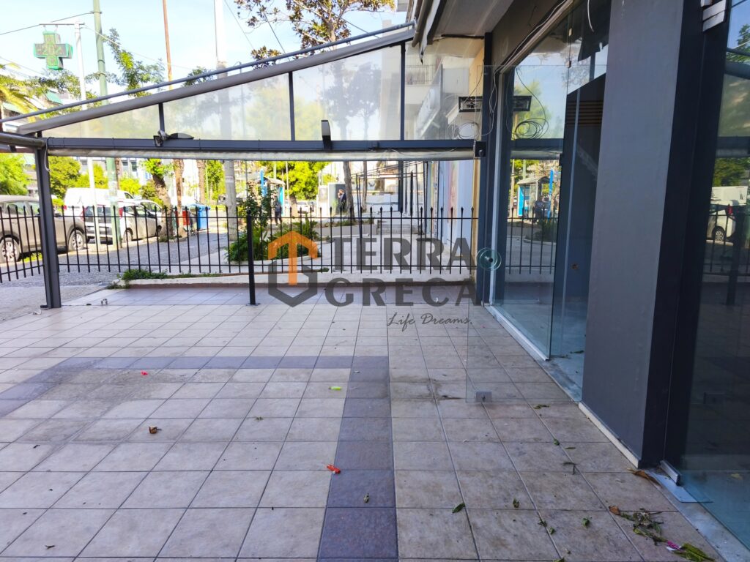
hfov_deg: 73.9
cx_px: 375
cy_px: 281
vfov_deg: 58.9
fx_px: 498
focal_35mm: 23
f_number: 1.7
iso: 80
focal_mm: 5.35
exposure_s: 1/719
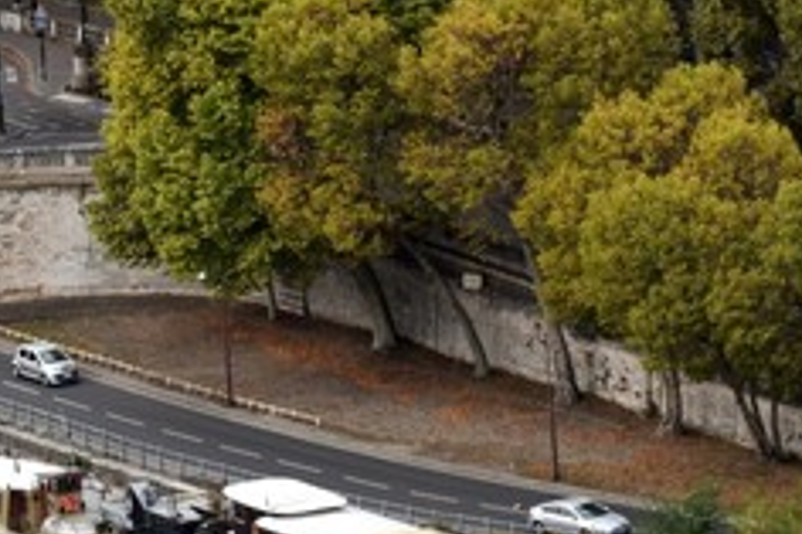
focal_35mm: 534
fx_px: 11881
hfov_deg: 3.8
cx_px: -510
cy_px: 9
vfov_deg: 2.6
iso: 250
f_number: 8
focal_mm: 105
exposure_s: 1/250
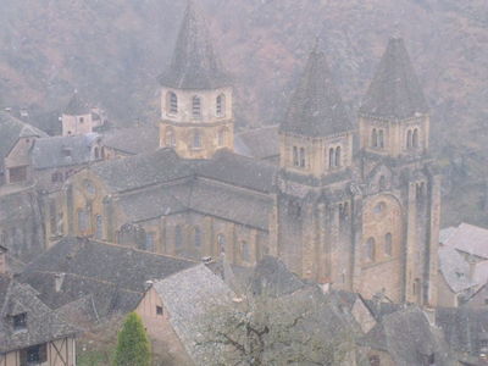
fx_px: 1579
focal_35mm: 112
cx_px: 244
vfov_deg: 13.2
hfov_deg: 17.6
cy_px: 183
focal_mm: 18.6
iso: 400
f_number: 5.9
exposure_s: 1/100
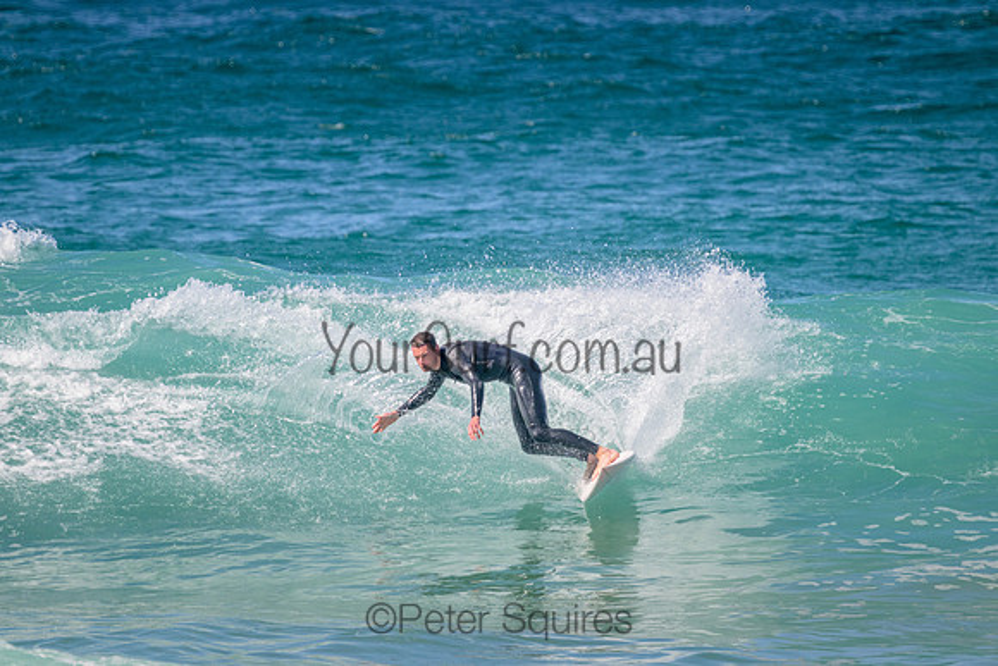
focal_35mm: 800
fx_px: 22182
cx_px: 499
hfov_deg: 2.6
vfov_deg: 1.7
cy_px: 333
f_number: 11
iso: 1100
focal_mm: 800
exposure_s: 1/1600
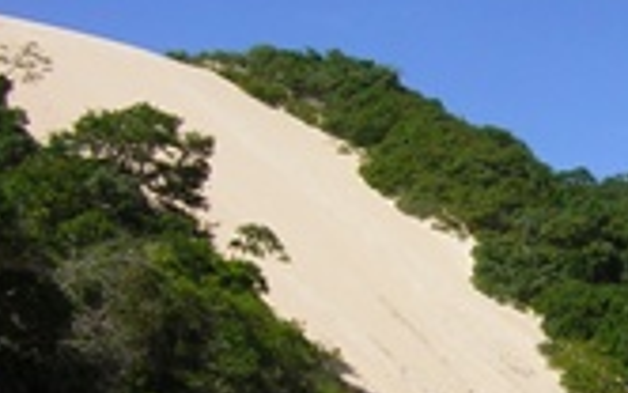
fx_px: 1576
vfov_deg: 14.2
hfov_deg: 21.7
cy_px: 306
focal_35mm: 92
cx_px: 639
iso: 50
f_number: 5.2
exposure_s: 1/471
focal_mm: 4.7
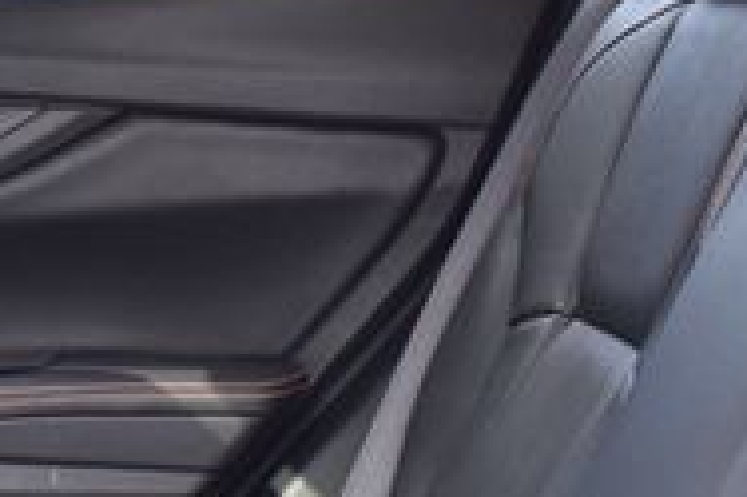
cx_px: -226
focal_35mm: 143
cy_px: 227
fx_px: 2965
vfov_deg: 9.6
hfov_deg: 13.8
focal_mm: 28
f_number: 7.1
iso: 400
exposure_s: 1/30
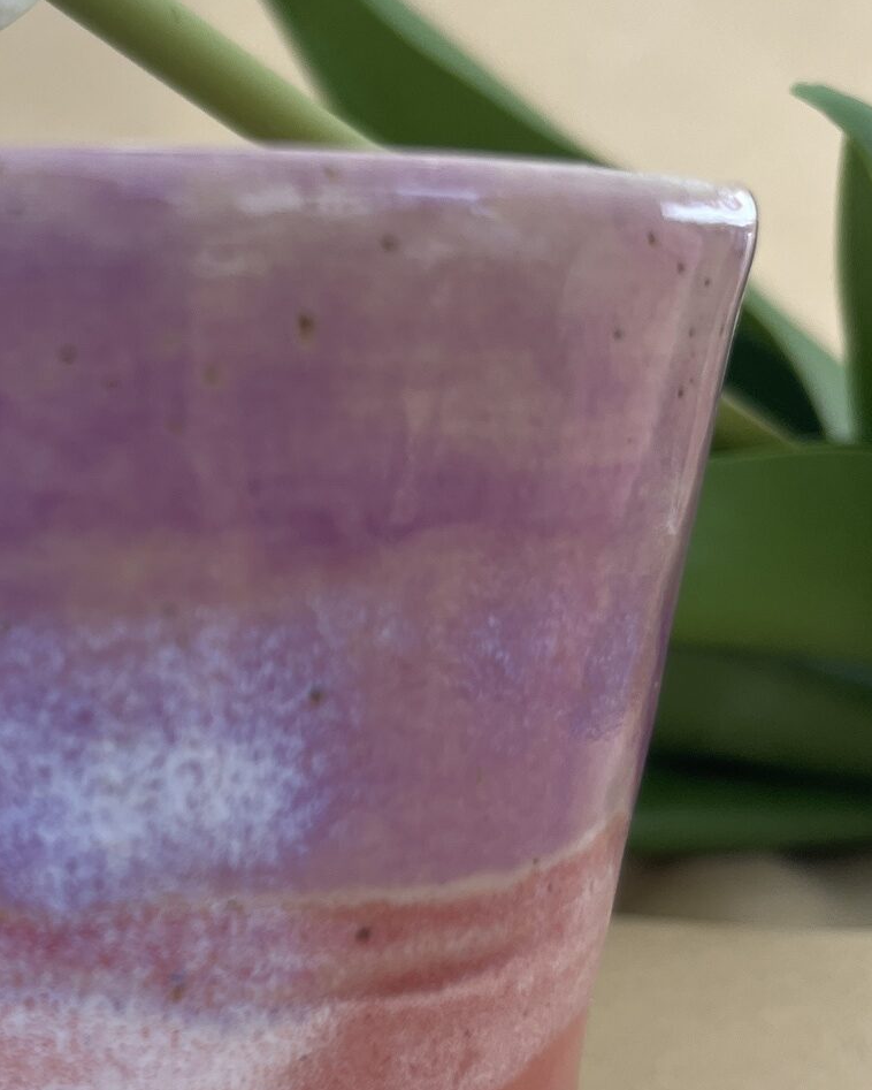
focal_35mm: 54
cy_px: 693
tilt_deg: -9.5
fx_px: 1741
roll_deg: +0.3
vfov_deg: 34.5
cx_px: 76
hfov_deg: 27.1
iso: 80
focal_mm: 5.1
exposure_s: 1/100
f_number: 1.6
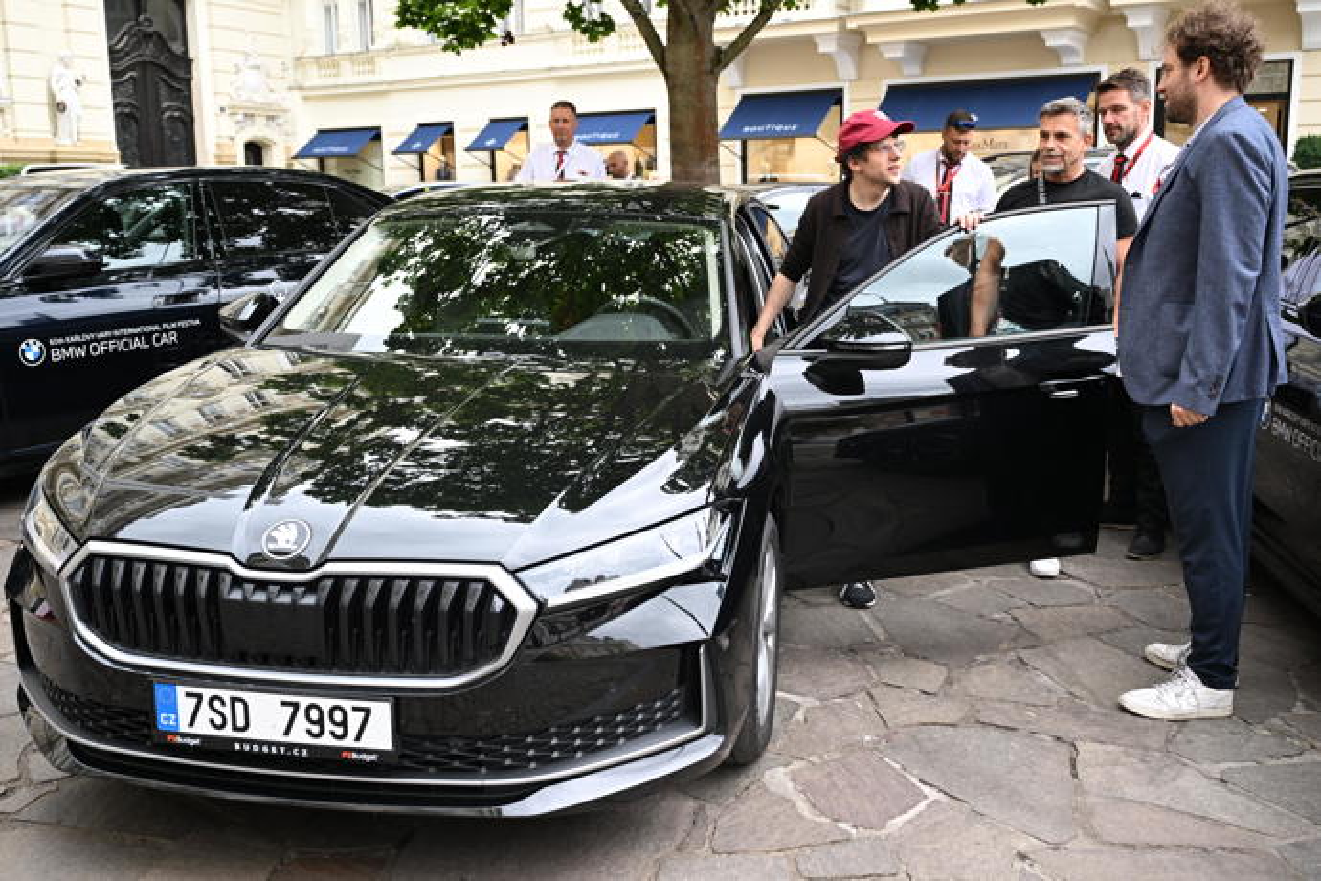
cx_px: 660
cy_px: 440
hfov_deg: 54.4
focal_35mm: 35
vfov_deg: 37.9
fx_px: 1284
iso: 1000
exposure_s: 1/400
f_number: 4.5
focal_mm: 35
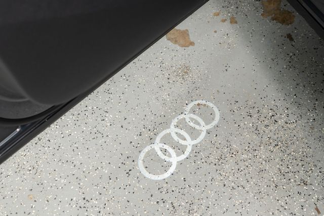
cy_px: 108
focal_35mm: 42
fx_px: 378
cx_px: 162
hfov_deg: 46.4
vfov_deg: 31.9
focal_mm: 28
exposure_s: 1/50
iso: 400
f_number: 3.2
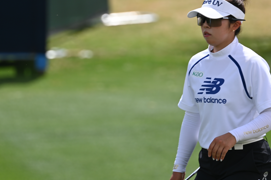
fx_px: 5999
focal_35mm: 797
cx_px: 122
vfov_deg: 1.7
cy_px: 70
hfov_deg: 2.6
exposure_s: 1/640
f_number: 5.6
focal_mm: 400
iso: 110
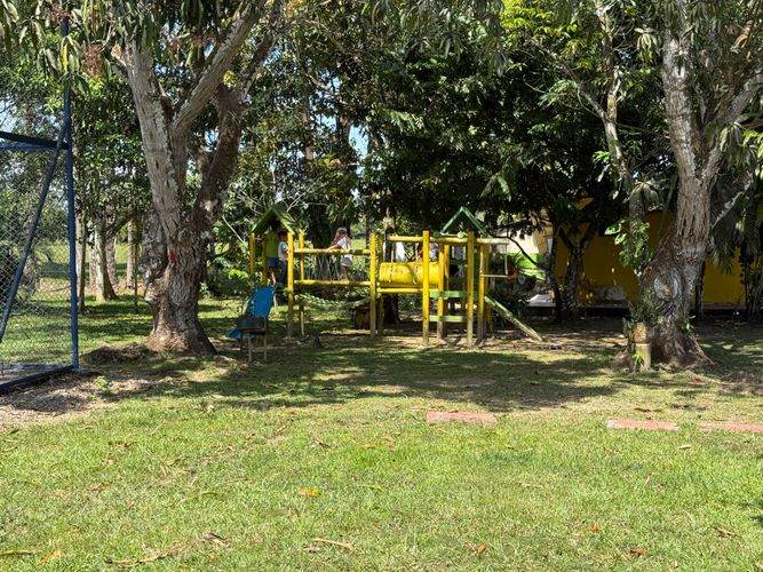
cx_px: 382
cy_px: 286
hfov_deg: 39.7
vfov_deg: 30.3
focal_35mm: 48
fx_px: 1058
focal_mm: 6.76
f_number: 1.78
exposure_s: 1/1456
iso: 64
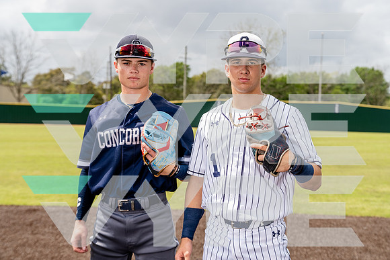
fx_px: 553
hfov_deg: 38.9
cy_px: 130
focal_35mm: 51
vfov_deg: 26.5
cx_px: 195
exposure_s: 1/1250
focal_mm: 51
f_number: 4.5
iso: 250
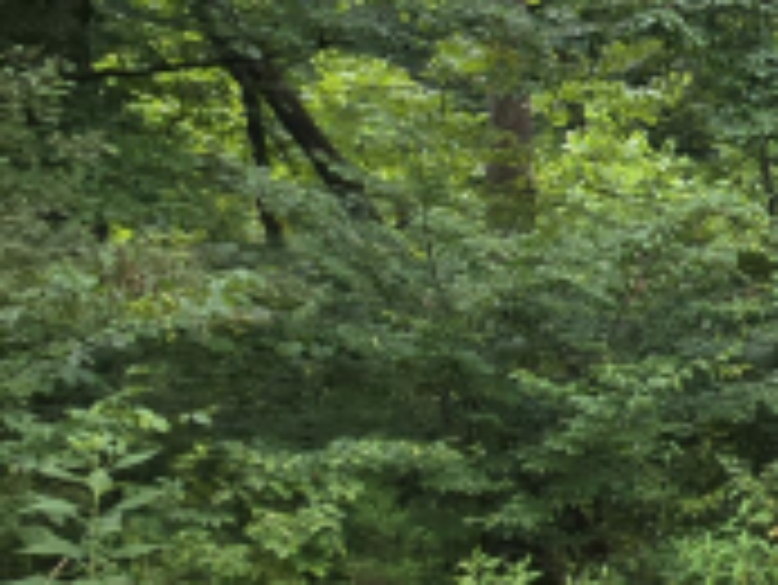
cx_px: 1405
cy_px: 414
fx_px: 1125
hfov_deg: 22.2
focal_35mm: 50
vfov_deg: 28.8
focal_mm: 2.2
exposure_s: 1/641
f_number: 2.2
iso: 50
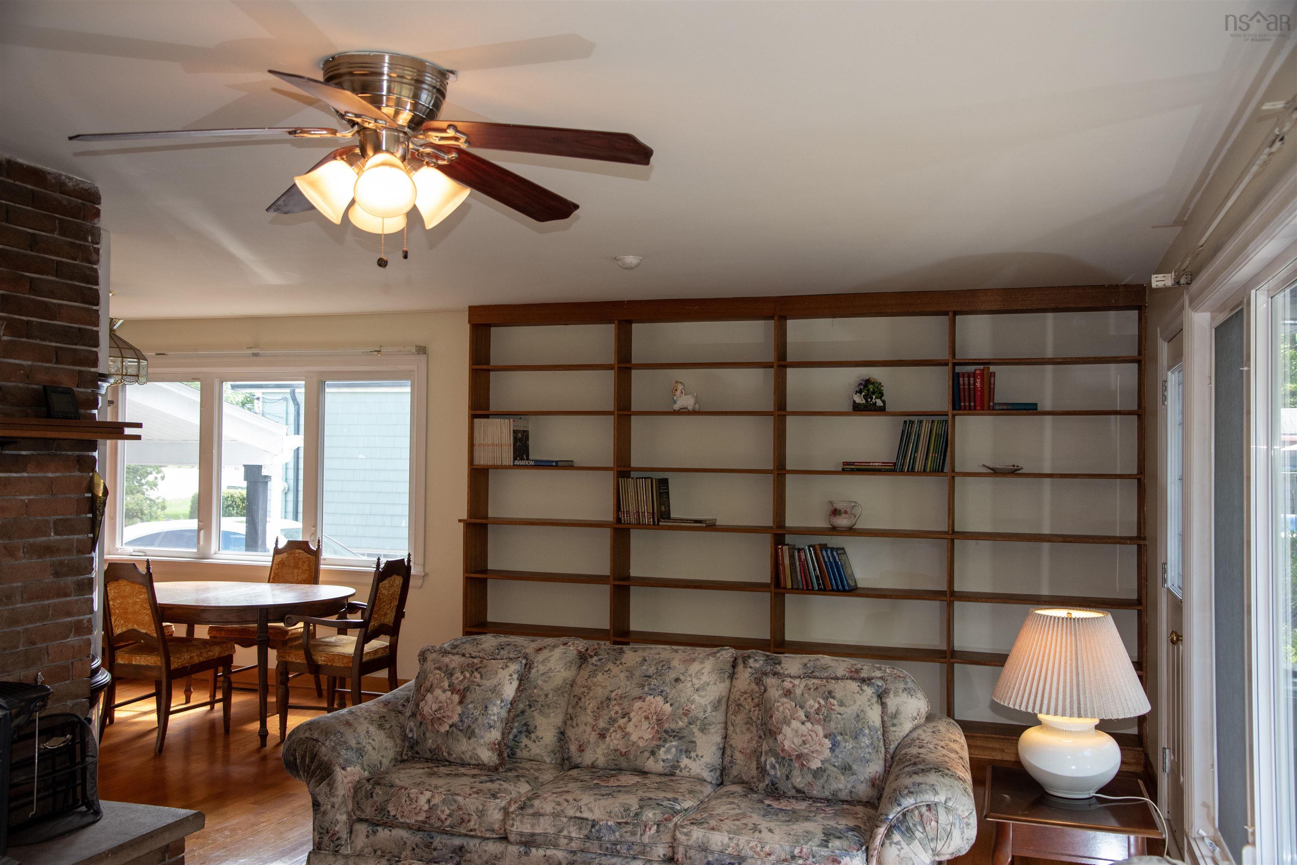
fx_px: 1153
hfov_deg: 58.7
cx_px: 648
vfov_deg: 41.1
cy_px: 432
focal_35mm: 32
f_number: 5
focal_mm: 32
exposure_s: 1/80
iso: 1000
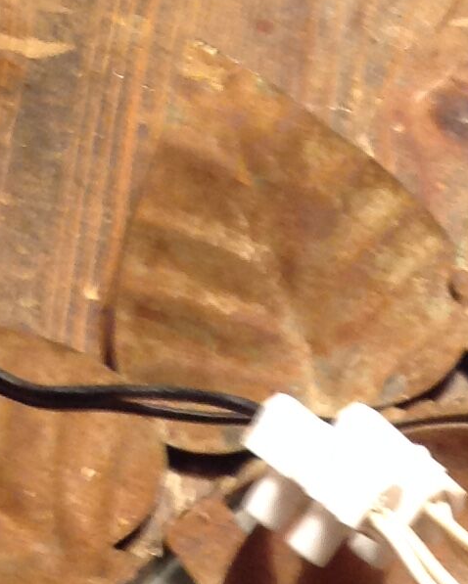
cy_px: 1149
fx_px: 2561
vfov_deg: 11.7
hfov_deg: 10.4
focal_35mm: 148
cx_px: 453
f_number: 2.4
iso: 100
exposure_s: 1/15
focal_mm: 4.28
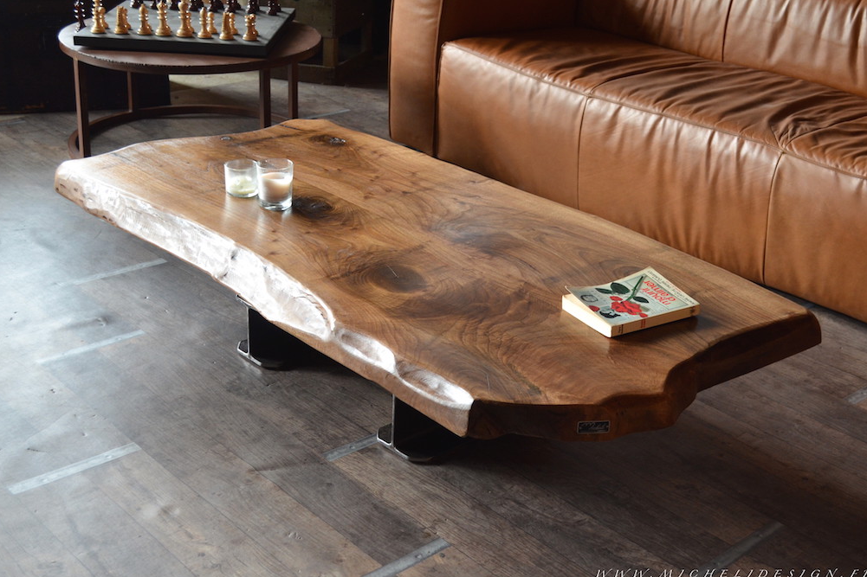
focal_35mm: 49
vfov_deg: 27.5
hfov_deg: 40.3
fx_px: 1180
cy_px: 292
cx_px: 441
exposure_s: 1/50
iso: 800
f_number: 5
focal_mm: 32
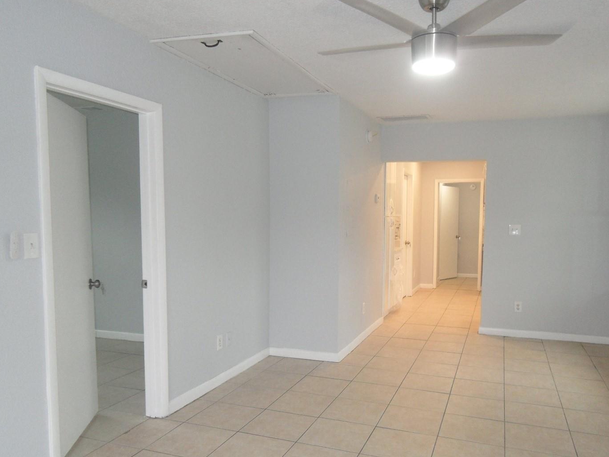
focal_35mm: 28
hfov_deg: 63.4
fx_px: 493
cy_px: 248
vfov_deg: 49.7
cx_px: 327
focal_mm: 4.3
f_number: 2.8
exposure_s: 1/45
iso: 240
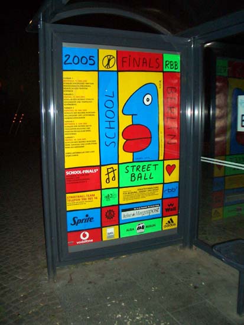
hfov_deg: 40.7
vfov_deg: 52.6
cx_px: 122
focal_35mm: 35
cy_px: 162
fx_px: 329
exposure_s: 1/60
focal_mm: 5.8
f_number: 2.6
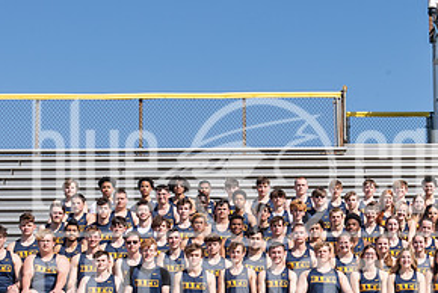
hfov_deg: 17.4
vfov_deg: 11.6
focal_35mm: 117
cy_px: 276
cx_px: 332
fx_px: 1425
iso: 160
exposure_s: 1/250
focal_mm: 48
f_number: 11
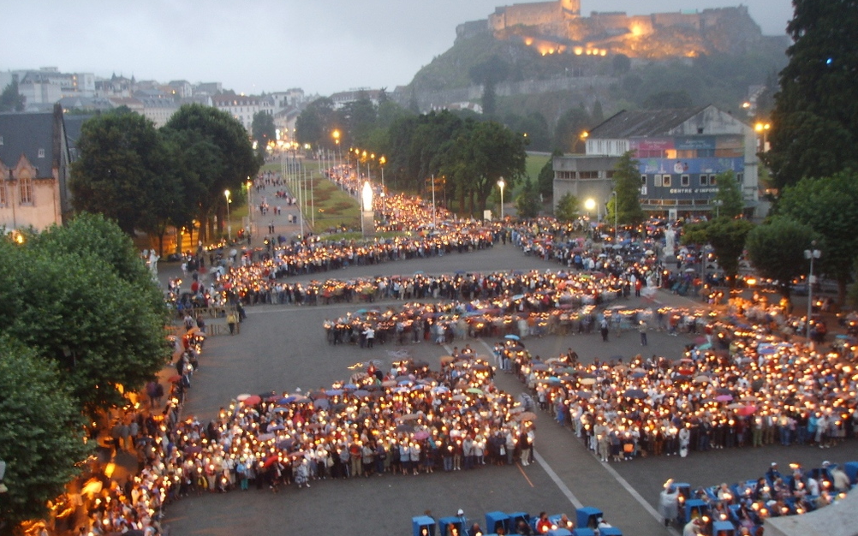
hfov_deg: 41.8
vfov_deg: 26.8
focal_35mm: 48
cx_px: 429
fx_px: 1122
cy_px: 300
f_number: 3.7
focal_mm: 7.7
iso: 76
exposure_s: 1
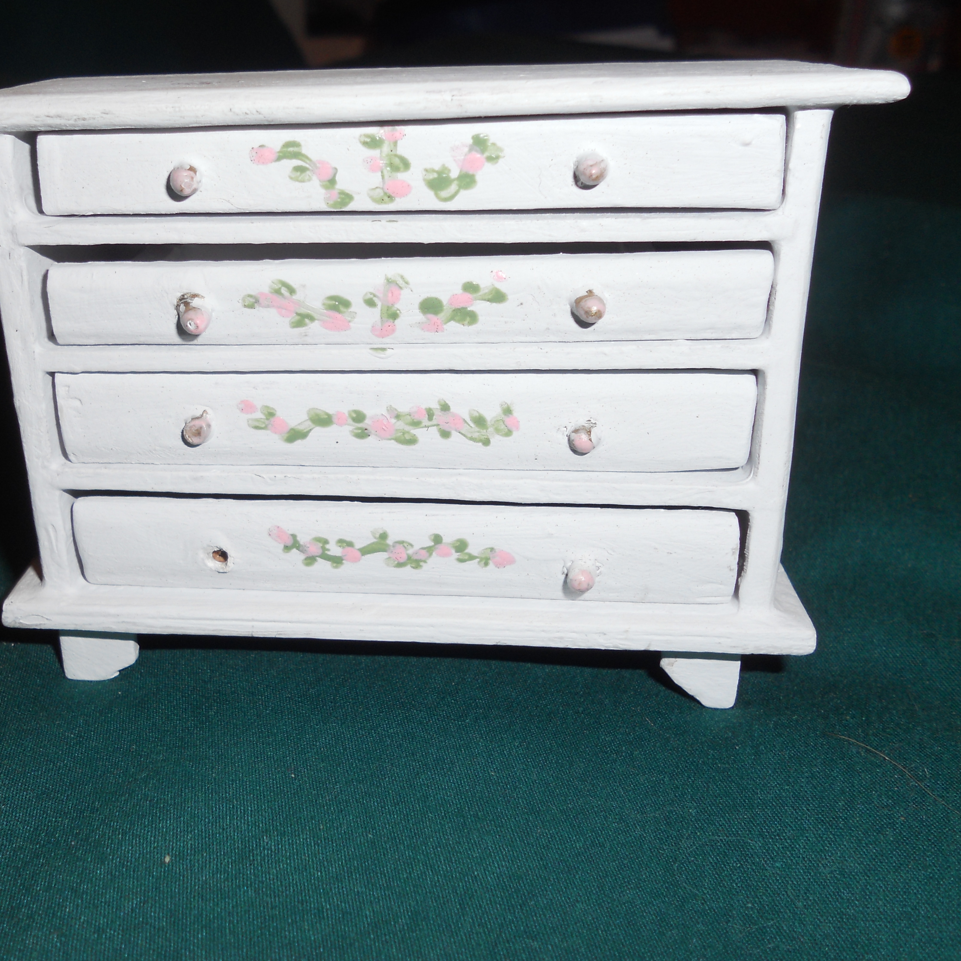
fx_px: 1194
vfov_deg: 43.9
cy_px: 479
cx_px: 339
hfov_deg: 43.4
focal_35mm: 38
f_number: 8.8
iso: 80
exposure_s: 1/25
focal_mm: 5.8
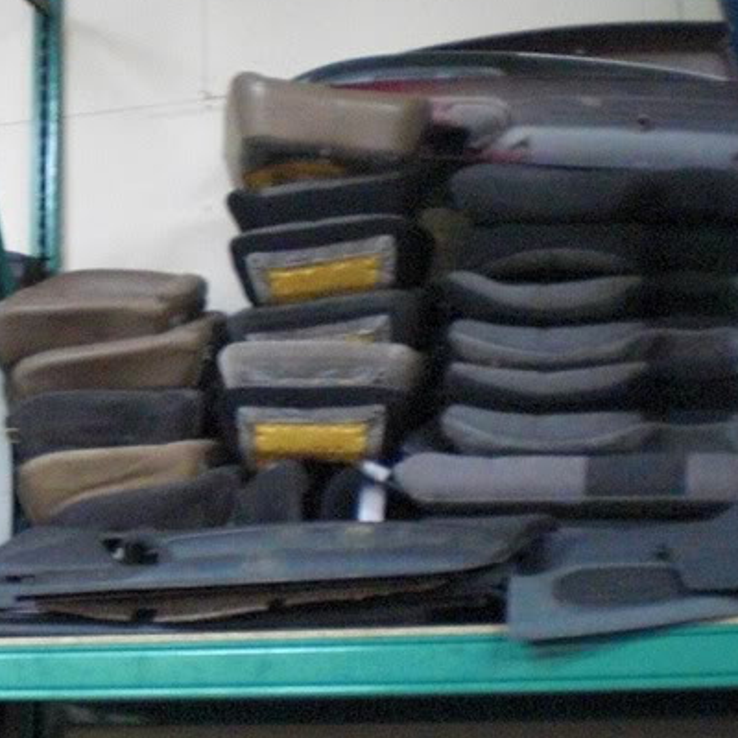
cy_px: 445
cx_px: -39
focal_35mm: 86
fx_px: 2074
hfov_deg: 19.5
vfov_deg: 20.1
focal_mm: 6.3
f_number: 3.1
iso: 800
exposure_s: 1/25
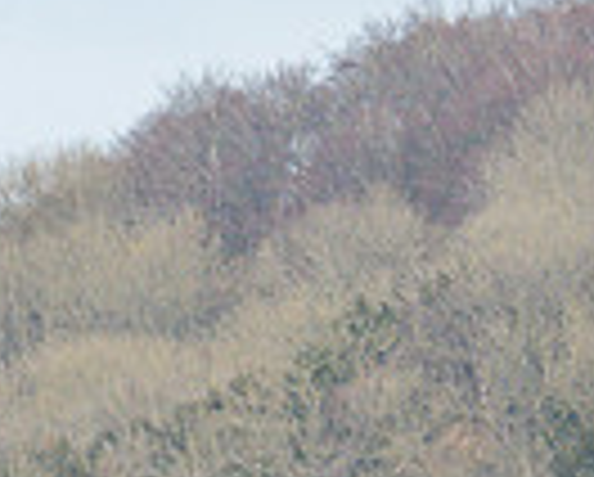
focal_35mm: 3026
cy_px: 986
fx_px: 53276
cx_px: 53
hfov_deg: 0.6
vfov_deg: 0.5
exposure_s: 1/2000
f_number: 4.5
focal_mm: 400
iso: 1000
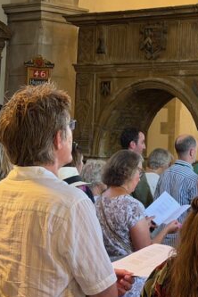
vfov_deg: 17.0
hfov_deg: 11.2
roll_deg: -1.8
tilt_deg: +2.5
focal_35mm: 120
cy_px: 99
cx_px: 239
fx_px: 990
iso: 200
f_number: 1.78
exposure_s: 1/50
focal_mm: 6.76
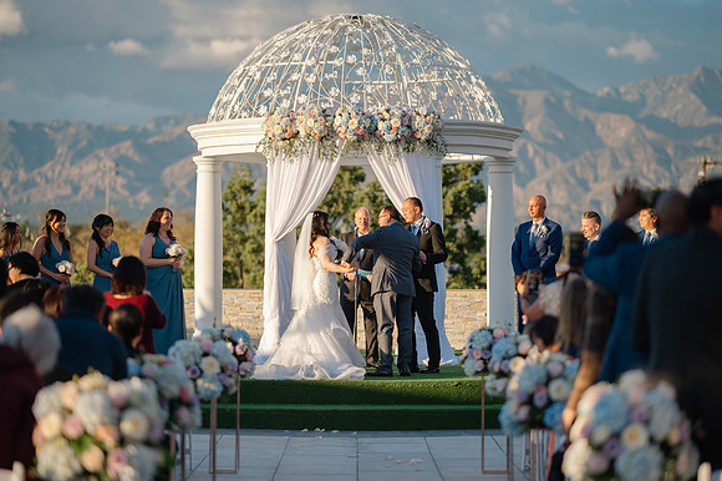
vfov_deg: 12.6
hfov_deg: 18.8
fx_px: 2181
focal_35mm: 109
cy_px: 240
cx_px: 361
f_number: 1.4
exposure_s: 1/8000
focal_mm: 105
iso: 100
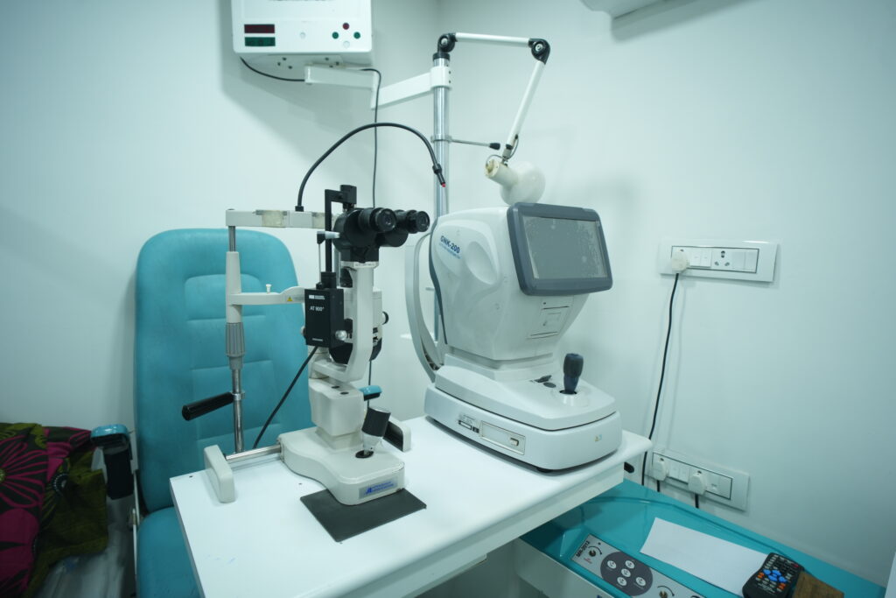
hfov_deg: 90.0
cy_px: 299
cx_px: 448
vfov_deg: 67.4
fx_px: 448
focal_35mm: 18
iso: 320
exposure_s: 1/125
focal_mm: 18
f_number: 2.8
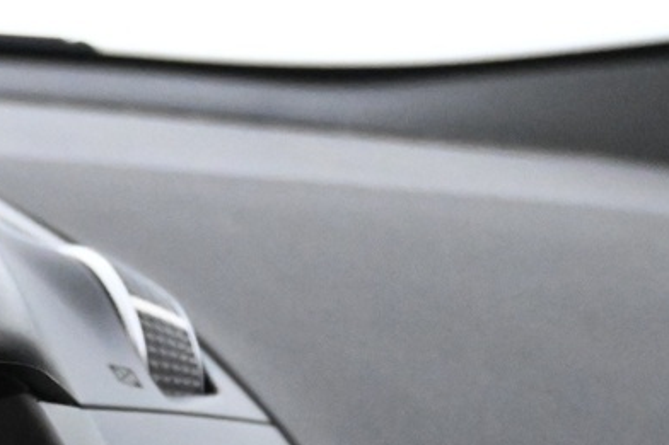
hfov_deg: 12.2
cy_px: 859
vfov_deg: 8.4
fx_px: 2880
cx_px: -526
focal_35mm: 155
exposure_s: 1/40
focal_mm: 25
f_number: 4.2
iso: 5600
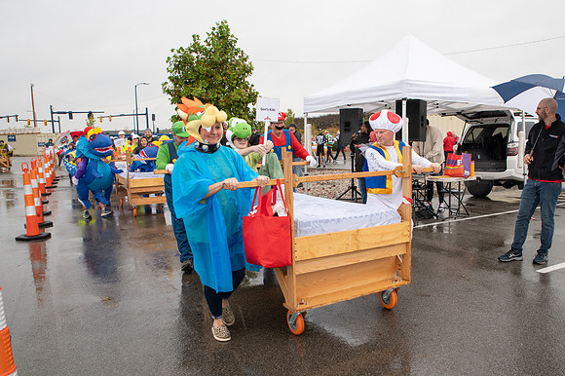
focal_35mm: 29
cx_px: 334
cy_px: 203
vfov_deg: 44.2
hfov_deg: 62.4
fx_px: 463
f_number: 7.1
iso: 400
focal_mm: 24
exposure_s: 1/200
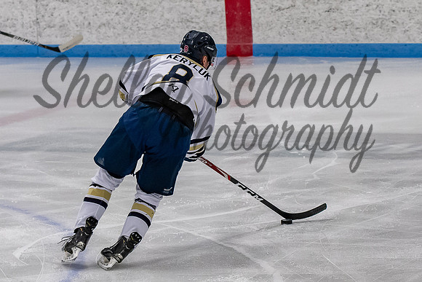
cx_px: 197
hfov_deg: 9.1
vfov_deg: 6.1
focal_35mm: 226
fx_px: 2649
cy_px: 101
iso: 1800
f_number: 3.5
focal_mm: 82
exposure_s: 1/800
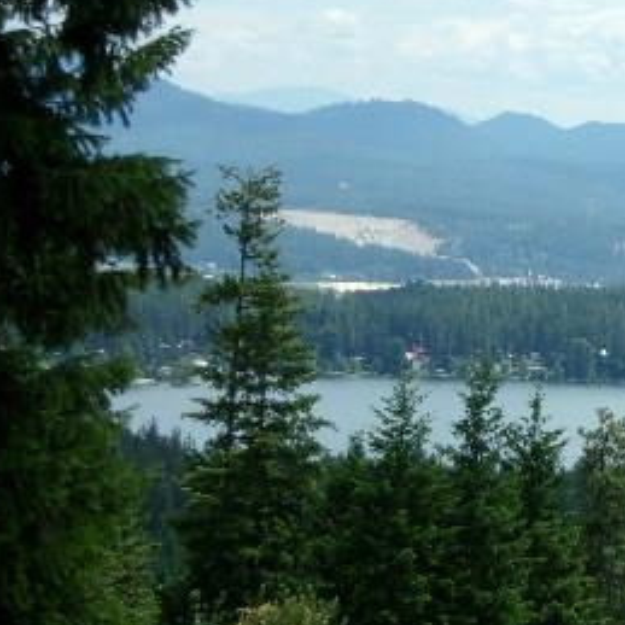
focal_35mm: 236
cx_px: 664
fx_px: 4821
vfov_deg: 7.4
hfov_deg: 7.4
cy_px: 333
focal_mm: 19.6
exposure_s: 1/280
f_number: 6.6
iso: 80
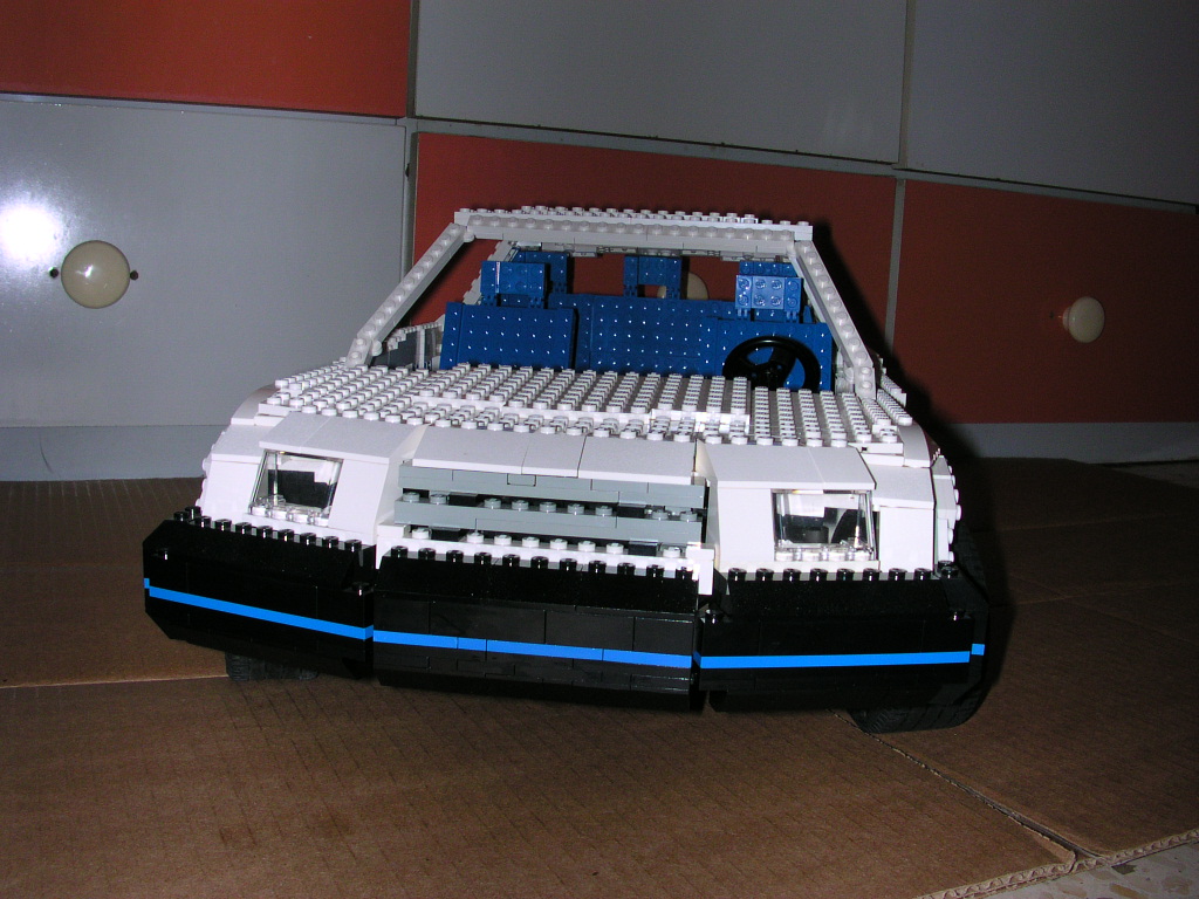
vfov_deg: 38.7
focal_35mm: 37
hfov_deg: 50.1
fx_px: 1282
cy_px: 450
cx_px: 600
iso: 100
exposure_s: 1/60
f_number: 4.5
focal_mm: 5.6
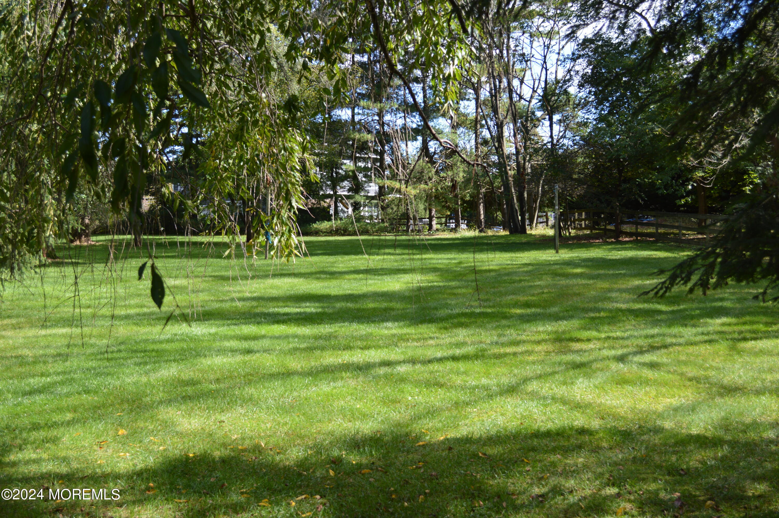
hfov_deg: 41.1
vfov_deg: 28.0
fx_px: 1038
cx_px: 390
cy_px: 259
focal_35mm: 48
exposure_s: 1/125
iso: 125
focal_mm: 32
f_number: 5.6
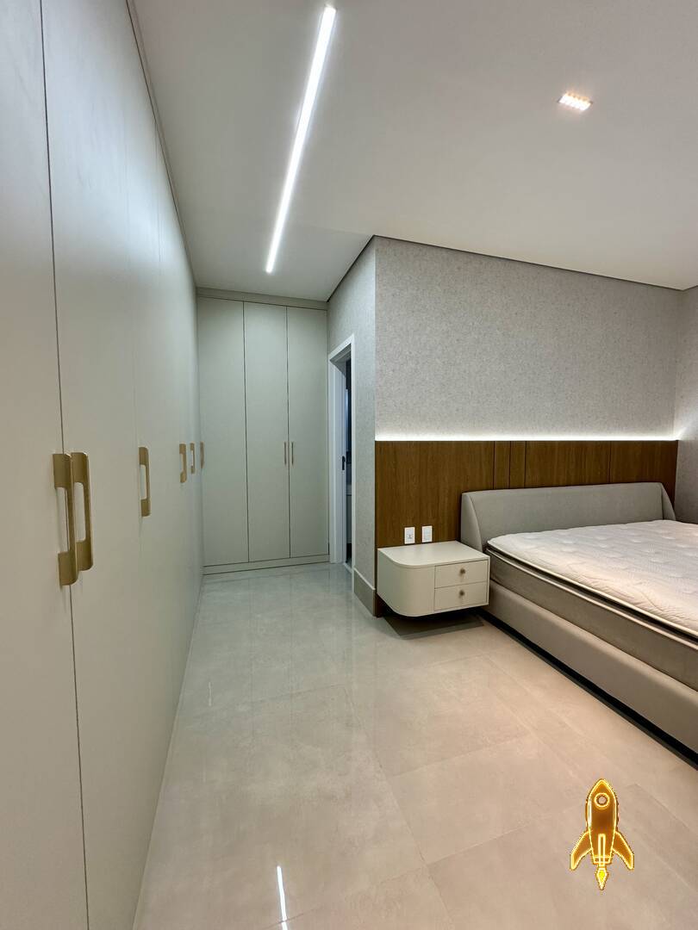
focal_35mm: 14
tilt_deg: -1.9
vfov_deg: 102.1
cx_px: 349
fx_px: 376
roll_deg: -0.6
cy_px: 465
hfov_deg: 85.7
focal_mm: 2.22
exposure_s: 1/120
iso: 160
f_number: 2.2
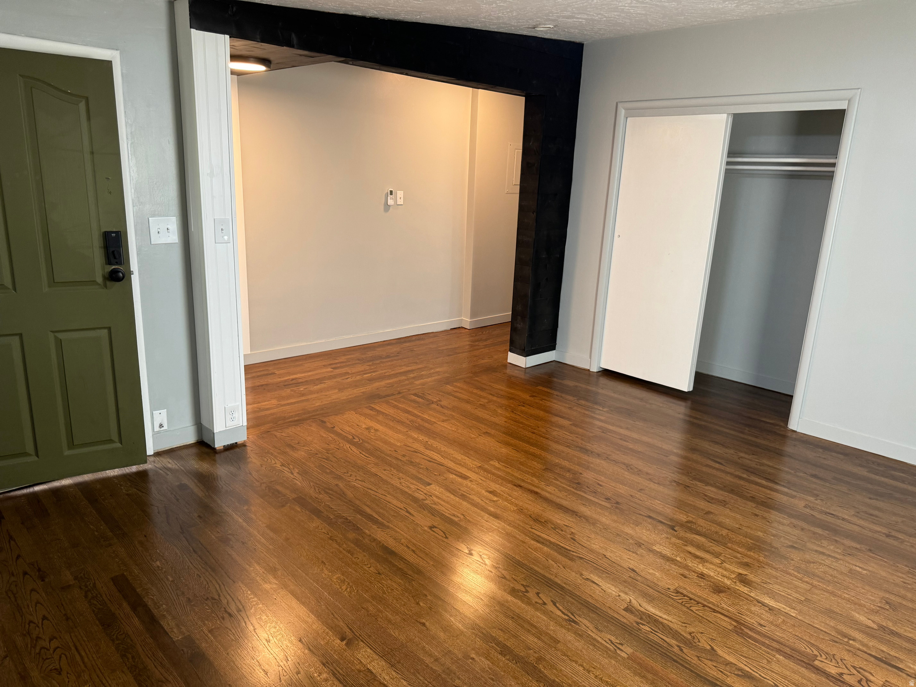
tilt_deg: -16.0
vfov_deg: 56.8
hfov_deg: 71.6
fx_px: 635
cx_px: 458
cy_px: 344
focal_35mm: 24
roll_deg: -2.9
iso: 160
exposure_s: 1/60
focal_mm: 6.76
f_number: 1.78
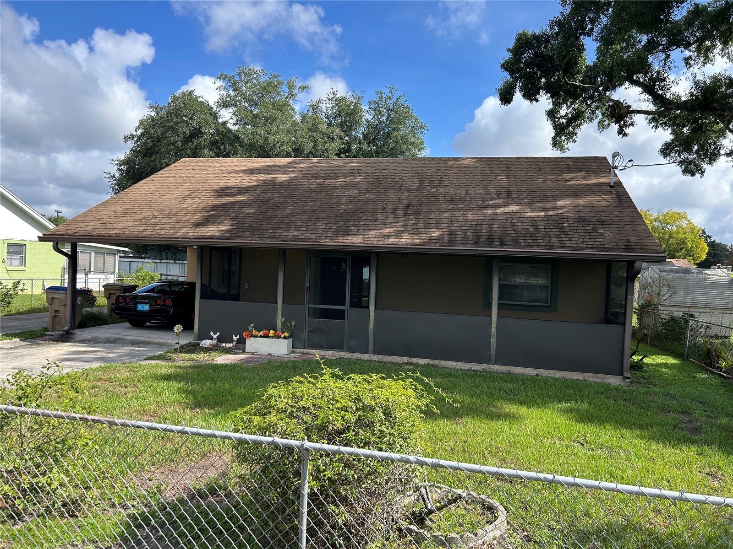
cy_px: 274
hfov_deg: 67.3
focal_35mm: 26
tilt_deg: -0.4
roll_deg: -1.6
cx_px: 366
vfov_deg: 53.1
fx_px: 551
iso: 50
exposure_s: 1/2123
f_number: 1.5
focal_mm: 5.7
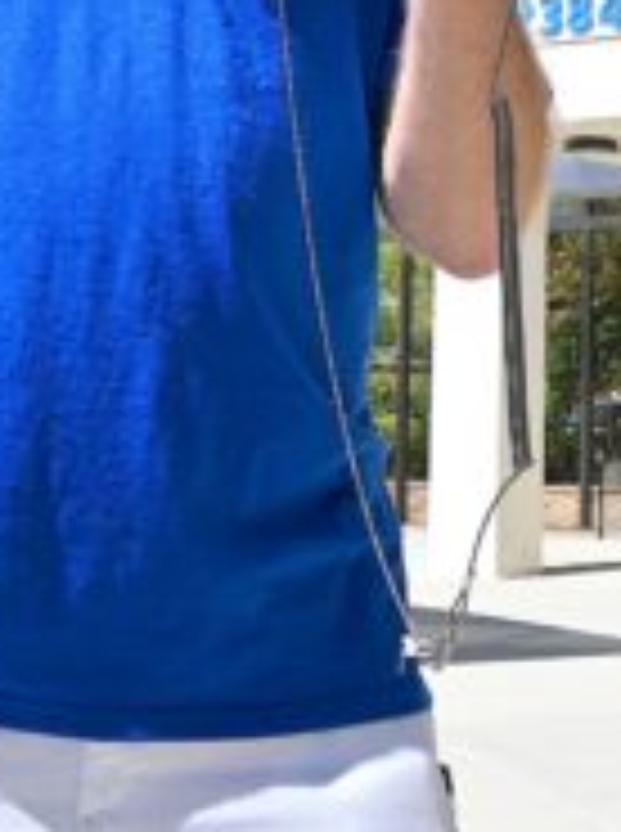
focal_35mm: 100
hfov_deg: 14.3
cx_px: 724
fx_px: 2400
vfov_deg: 18.8
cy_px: -115
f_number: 6.3
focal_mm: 16
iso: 100
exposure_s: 1/320
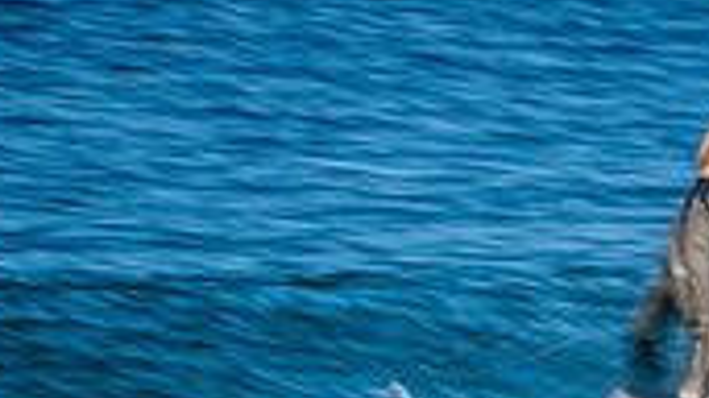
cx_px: 742
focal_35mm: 2668
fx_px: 50135
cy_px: 670
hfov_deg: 0.8
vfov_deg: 0.5
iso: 100
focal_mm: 500
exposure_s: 1/20
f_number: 22
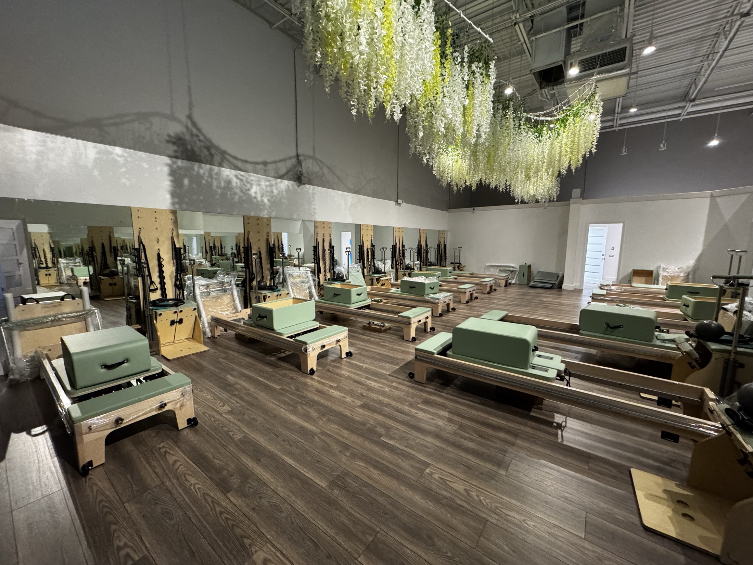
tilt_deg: -7.7
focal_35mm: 14
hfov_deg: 102.1
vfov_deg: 85.7
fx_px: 305
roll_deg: -0.6
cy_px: 282
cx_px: 376
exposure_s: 1/60
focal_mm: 2.22
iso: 800
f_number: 2.2
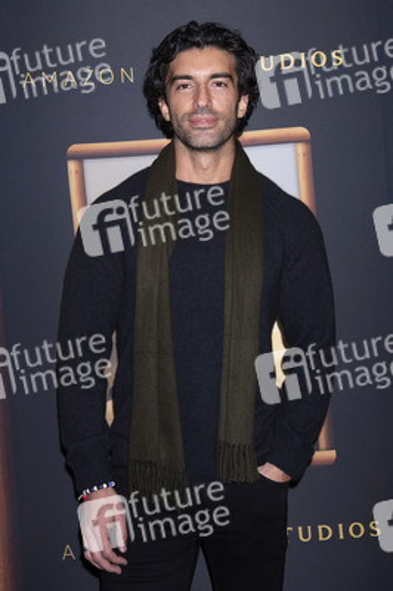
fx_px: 787
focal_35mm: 48
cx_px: 196
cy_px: 296
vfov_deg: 41.1
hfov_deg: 28.0
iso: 400
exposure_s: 1/160
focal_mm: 48
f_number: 7.1
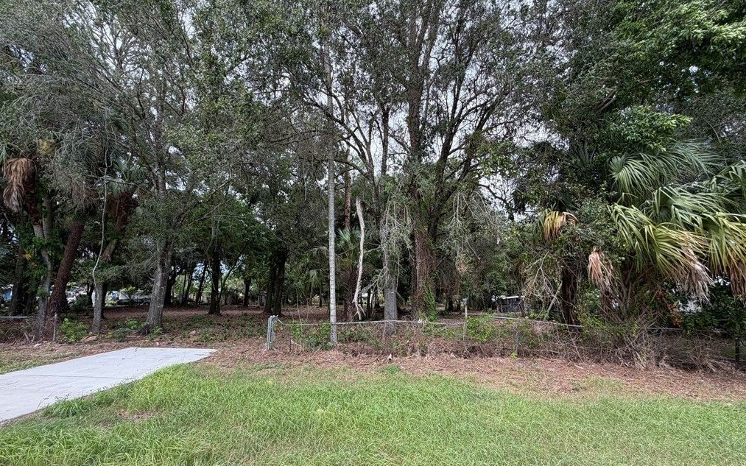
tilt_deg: +6.3
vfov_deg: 74.6
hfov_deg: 101.5
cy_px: 254
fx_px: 305
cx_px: 373
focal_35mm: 15
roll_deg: +0.4
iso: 50
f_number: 2.2
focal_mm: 2.22
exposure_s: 1/270
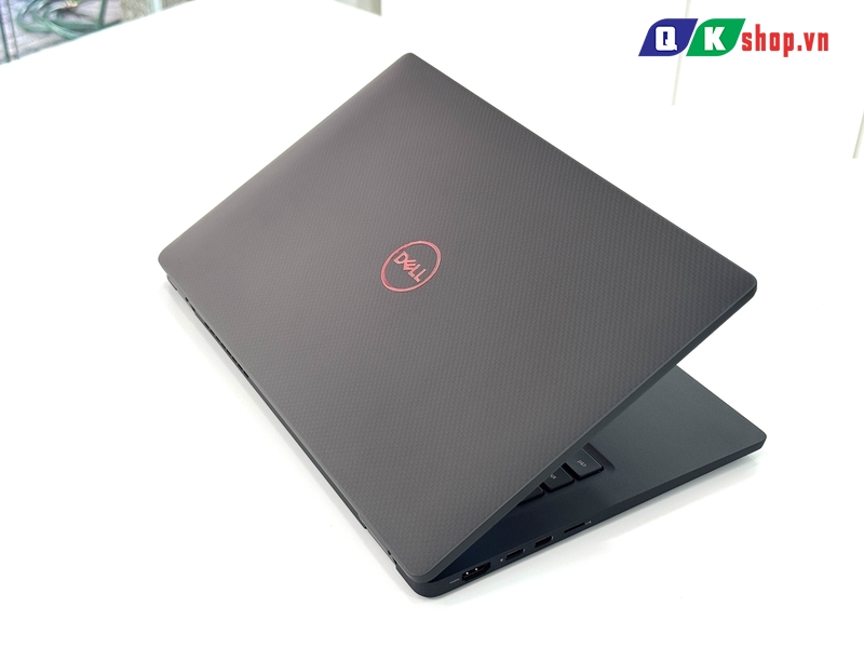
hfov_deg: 39.7
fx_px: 1198
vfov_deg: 30.3
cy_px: 324
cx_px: 432
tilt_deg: -33.3
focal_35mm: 48
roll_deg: +0.1
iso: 50
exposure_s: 1/138
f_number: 1.78
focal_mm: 6.76
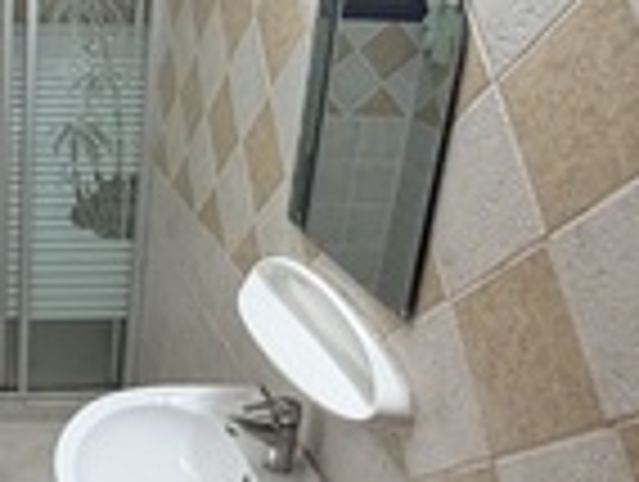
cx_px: 20
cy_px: 214
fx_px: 832
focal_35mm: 45
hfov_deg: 38.0
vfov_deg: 32.2
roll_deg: -1.3
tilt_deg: -18.6
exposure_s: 1/100
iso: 250
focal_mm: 2.22
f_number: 2.2
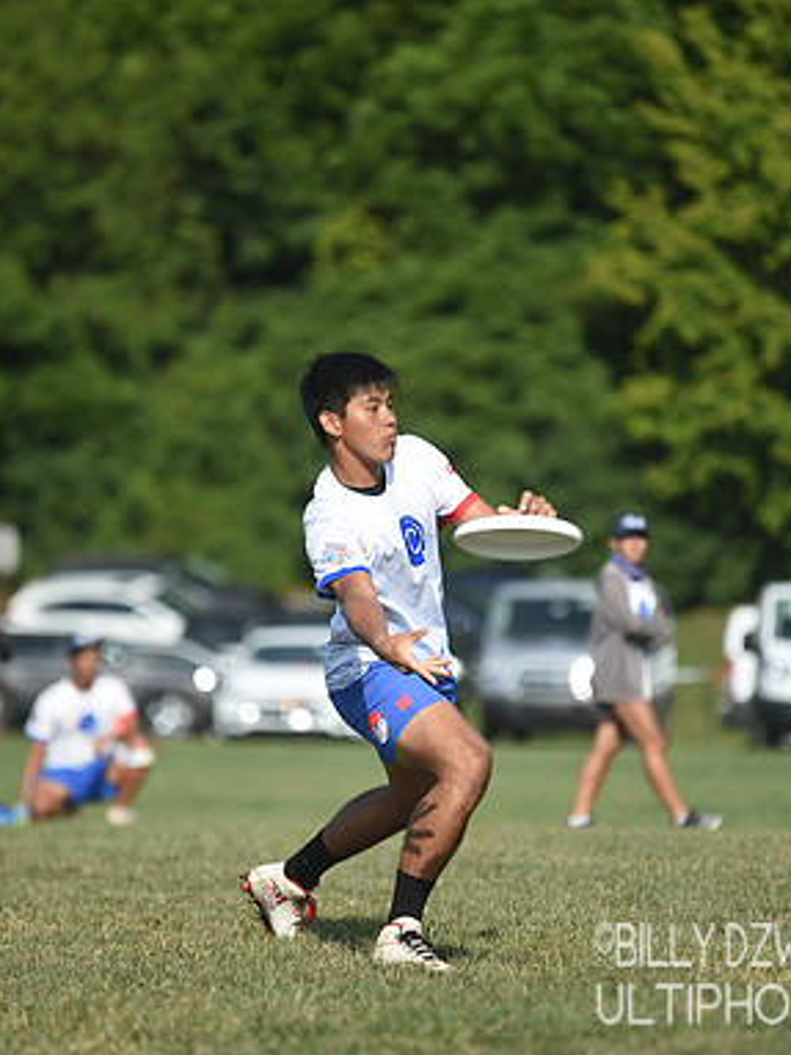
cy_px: 528
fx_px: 8871
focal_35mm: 291
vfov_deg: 6.8
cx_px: 419
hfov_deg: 5.1
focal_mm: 200
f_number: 3.2
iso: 100
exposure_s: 1/1600
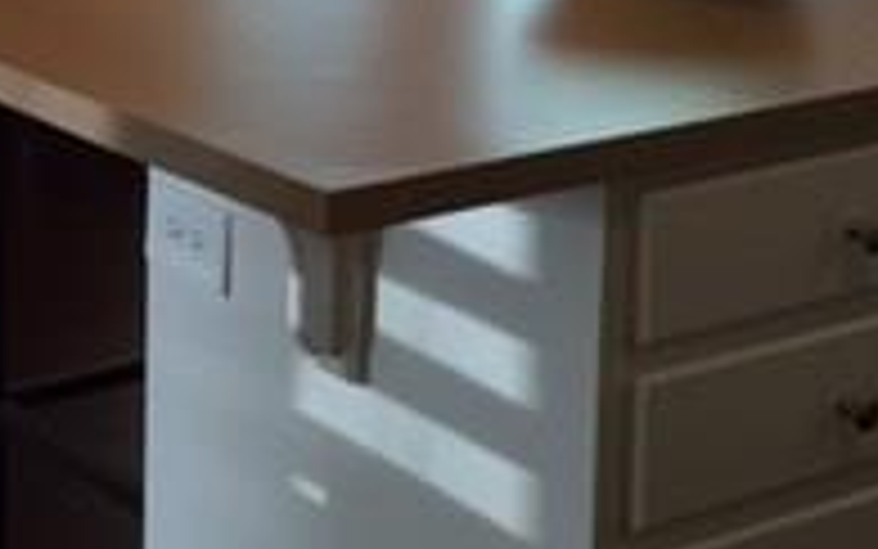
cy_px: -202
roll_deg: +0.6
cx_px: -50
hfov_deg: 19.8
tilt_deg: -6.8
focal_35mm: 101
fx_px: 2417
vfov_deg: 12.5
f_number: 2.2
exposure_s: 1/30
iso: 50
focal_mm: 4.15
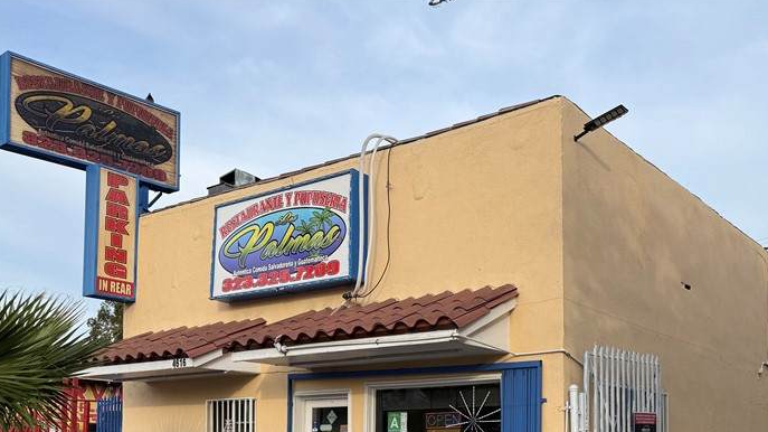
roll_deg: -0.3
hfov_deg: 50.7
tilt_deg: +4.1
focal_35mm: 39
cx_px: 511
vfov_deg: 28.6
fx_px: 794
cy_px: 424
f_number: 1.78
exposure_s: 1/2299
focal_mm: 6.76
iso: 80
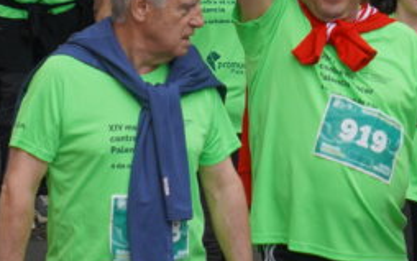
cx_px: 310
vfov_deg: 3.0
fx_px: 4998
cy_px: -32
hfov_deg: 4.8
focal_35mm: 440
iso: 100
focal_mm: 57
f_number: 5.6
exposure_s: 1/160
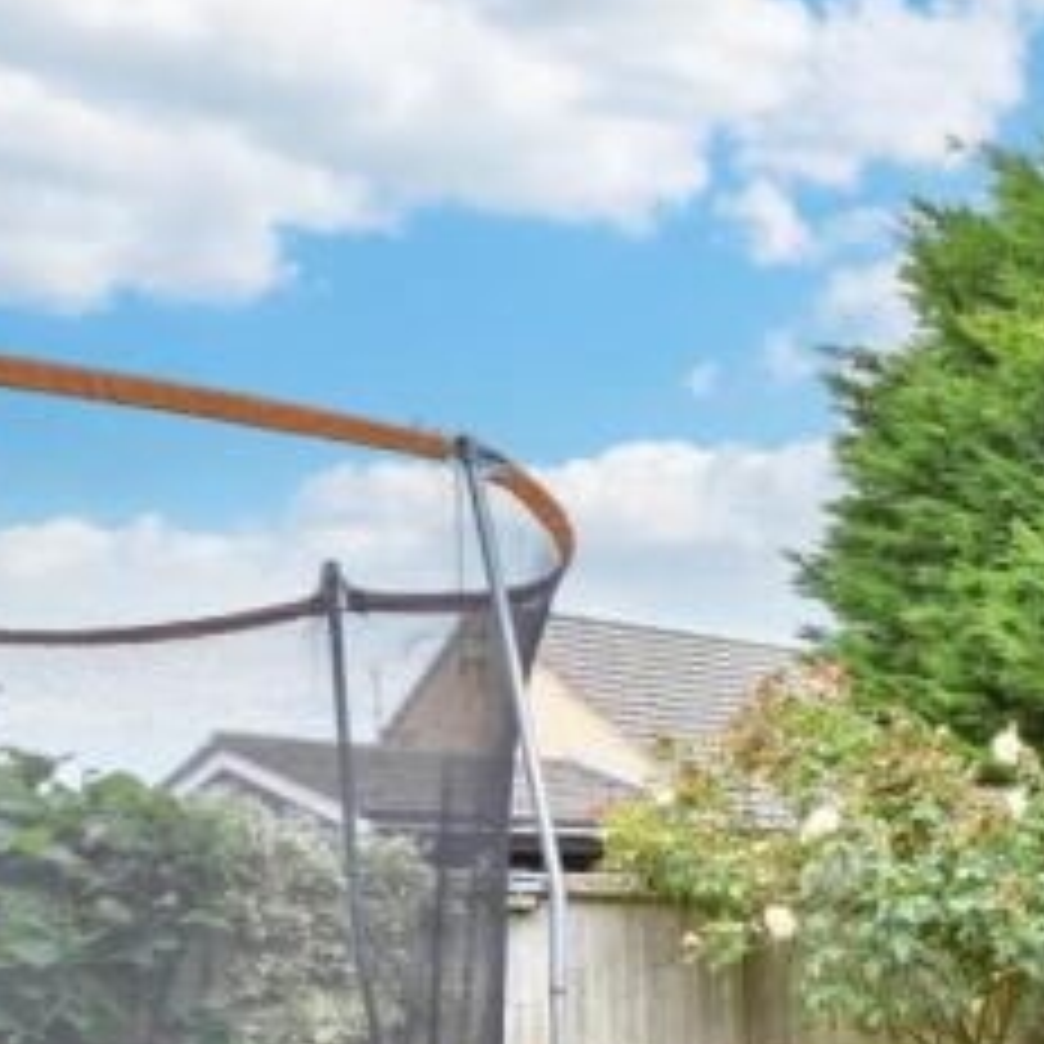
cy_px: 938
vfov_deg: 42.3
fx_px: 1228
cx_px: 1411
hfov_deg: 32.3
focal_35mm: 36
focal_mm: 10
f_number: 8
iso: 160
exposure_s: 1/60
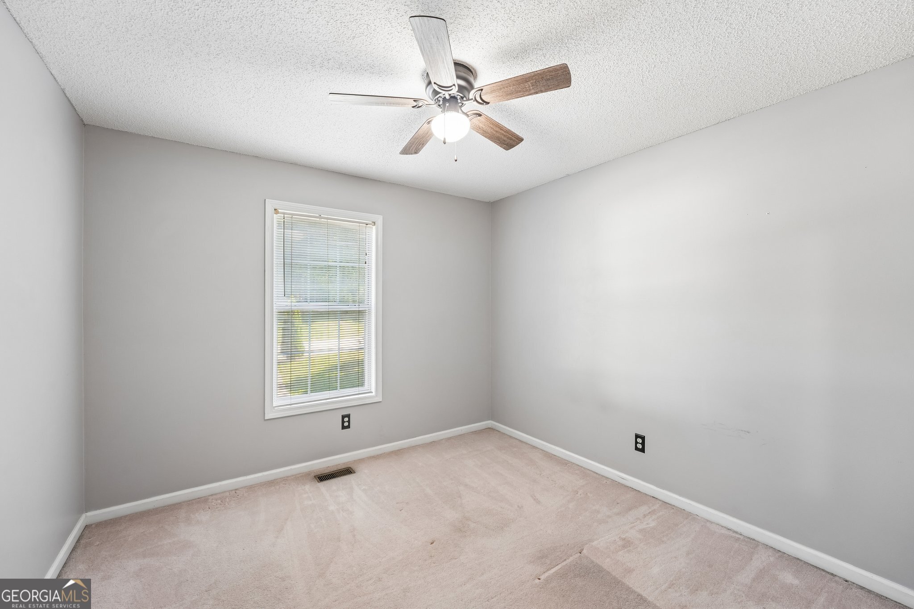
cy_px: 304
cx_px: 457
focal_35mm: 14
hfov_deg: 104.3
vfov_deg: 81.2
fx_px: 355
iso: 320
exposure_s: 1/6
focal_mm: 14
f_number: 8
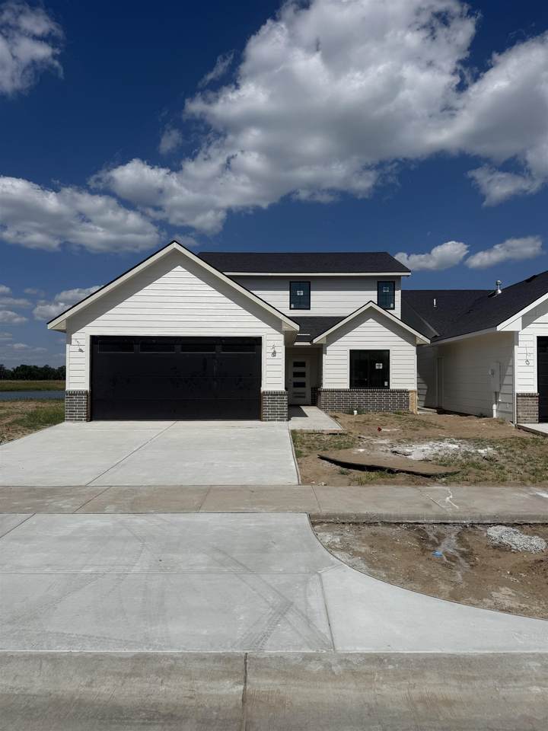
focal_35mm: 24
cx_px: 274
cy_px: 366
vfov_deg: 71.6
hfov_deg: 56.8
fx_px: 507
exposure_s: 1/14286
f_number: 1.78
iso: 64
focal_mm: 6.76
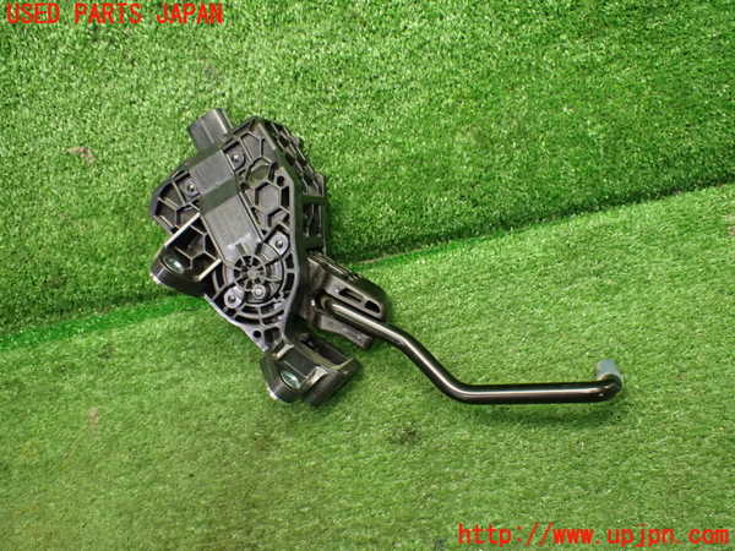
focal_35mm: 30
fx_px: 637
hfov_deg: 60.0
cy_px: 276
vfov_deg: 46.8
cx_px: 368
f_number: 2.3
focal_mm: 5.4
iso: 800
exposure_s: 1/100
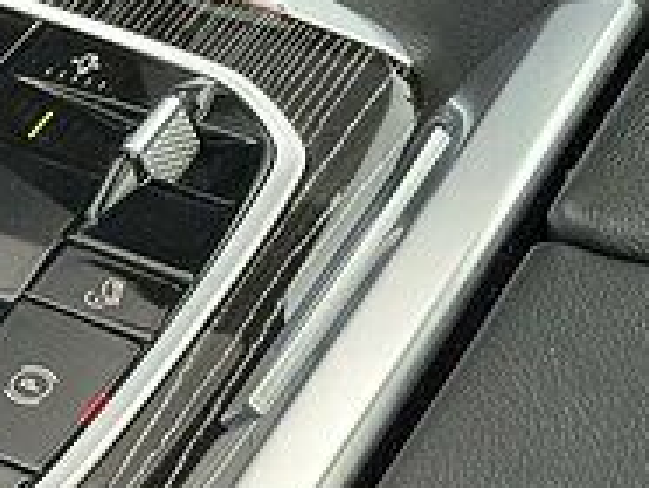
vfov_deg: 10.4
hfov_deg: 13.4
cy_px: 133
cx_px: -207
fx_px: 2664
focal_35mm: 142
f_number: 1.78
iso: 320
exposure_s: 1/38
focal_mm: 6.76
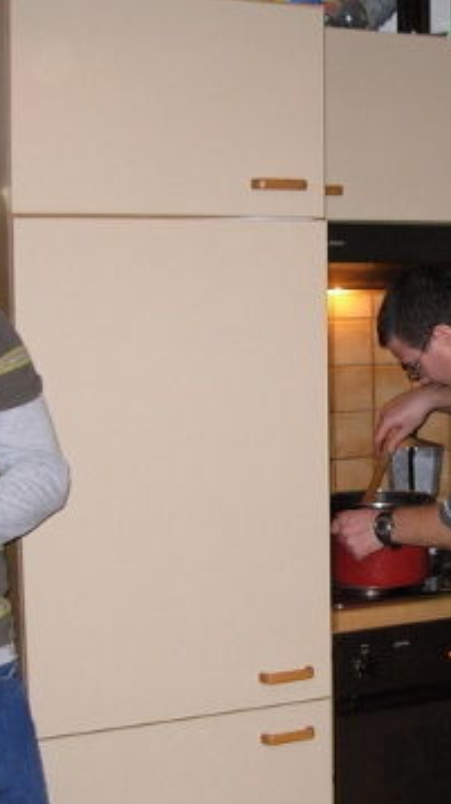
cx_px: 366
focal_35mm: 74
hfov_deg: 16.2
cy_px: 483
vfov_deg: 28.5
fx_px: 1575
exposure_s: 1/78.3
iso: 194
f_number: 2.9
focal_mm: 6.3
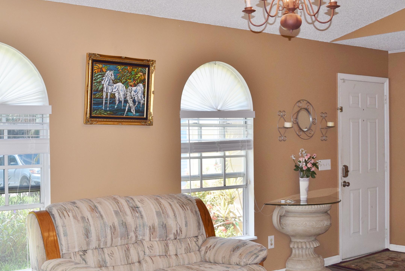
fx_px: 563
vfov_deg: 27.0
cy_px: 140
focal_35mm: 50
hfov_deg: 39.3
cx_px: 149
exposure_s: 1/125
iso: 450
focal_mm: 24
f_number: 5.6
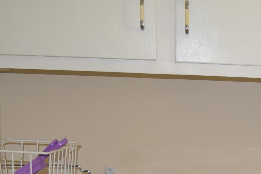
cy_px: 256
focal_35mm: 101
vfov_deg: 12.9
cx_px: 414
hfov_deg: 17.7
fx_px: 732
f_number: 4.5
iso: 800
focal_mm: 18
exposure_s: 1/80
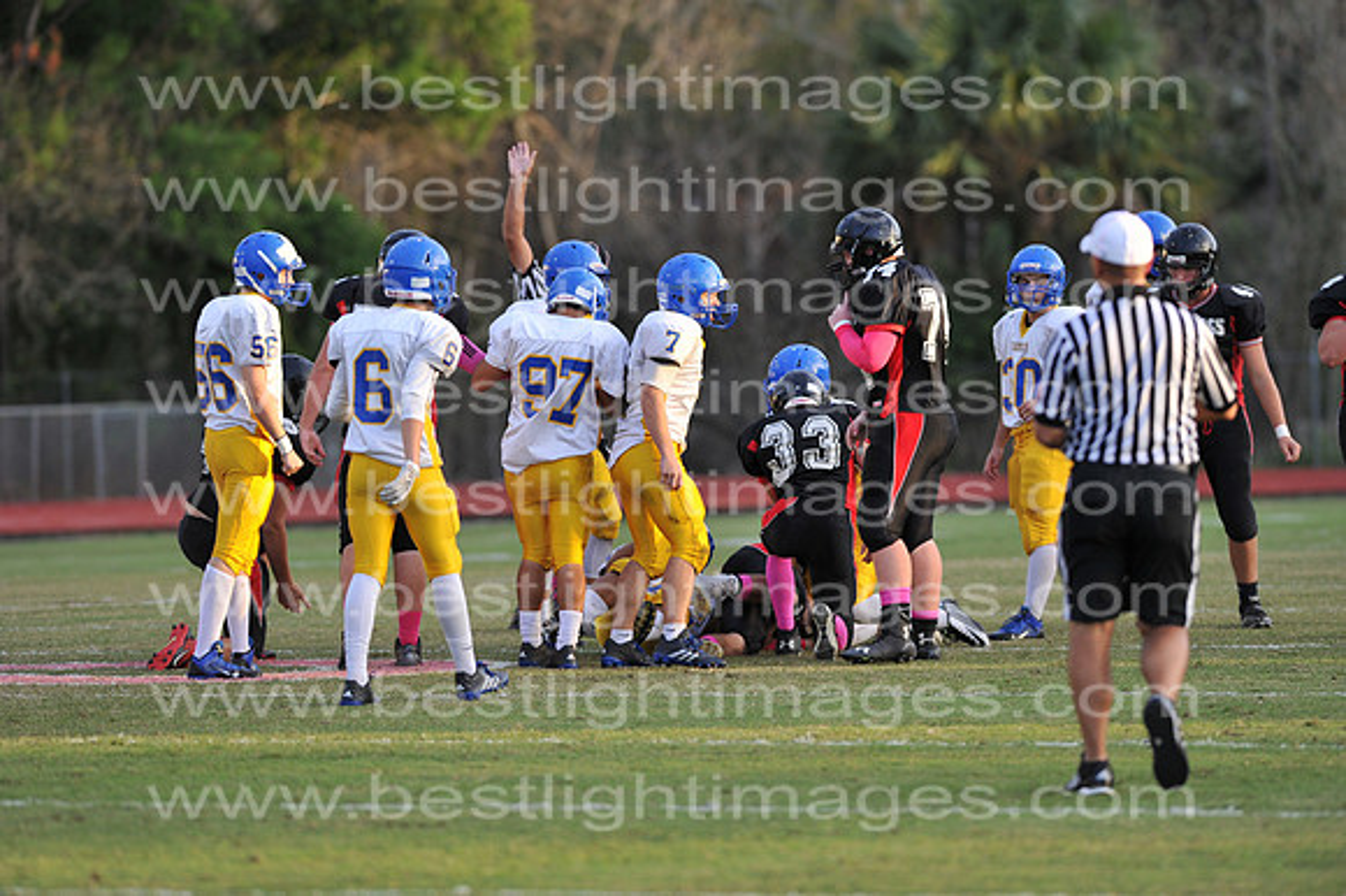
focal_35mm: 300
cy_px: 448
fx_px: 11210
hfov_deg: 6.9
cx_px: 673
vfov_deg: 4.6
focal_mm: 300
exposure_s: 1/1250
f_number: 4
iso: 1000
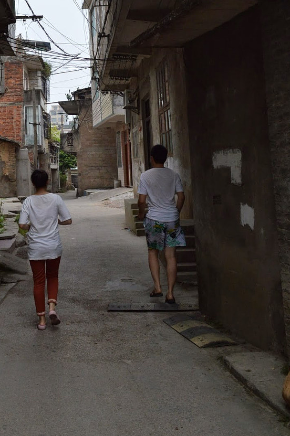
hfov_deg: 25.6
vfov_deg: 36.5
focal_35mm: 52
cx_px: 75
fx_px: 630
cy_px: 68
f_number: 6.3
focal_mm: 18
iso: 400
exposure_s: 1/800
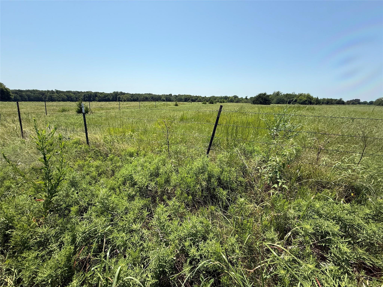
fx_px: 155
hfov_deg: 102.1
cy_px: 144
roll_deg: -1.5
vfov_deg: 85.7
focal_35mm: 14
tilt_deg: -16.4
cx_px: 192
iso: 50
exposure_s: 1/1285
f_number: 2.2
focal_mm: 2.22
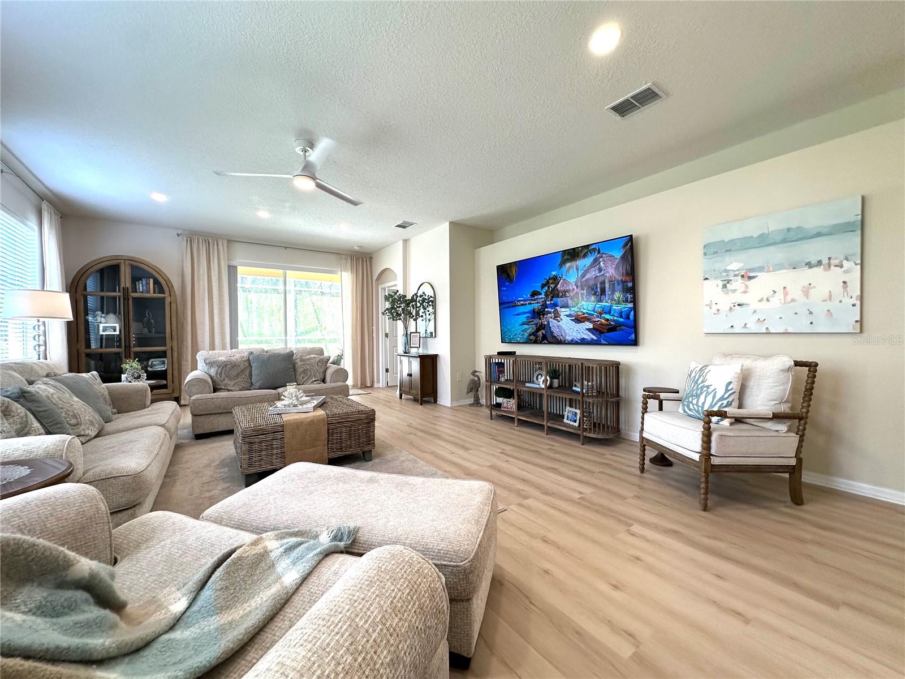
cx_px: 452
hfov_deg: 102.1
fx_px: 366
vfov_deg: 85.7
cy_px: 340
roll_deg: +0.4
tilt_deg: -0.5
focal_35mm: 14
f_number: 2.2
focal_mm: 2.22
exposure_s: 1/120
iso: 125
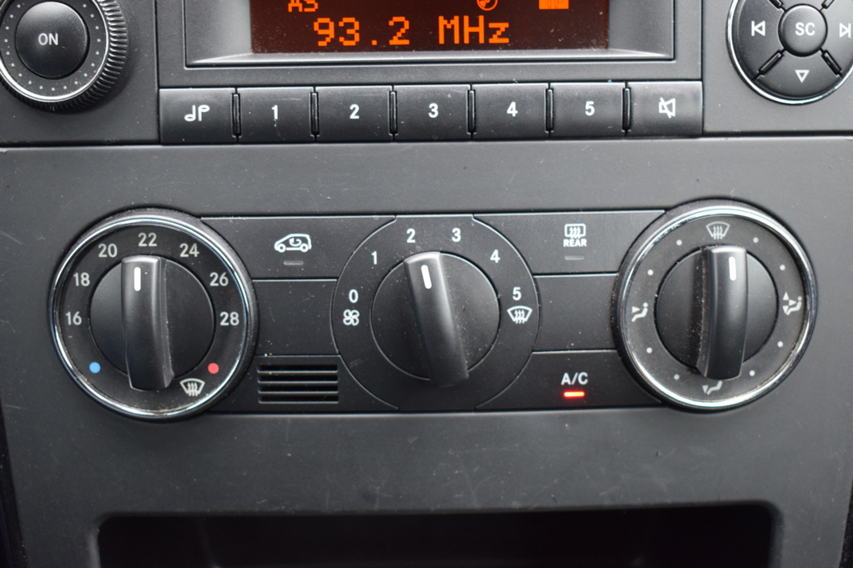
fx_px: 1350
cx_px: 426
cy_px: 284
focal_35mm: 57
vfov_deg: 23.8
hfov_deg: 35.1
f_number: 4.8
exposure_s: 1/60
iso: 900
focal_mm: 38
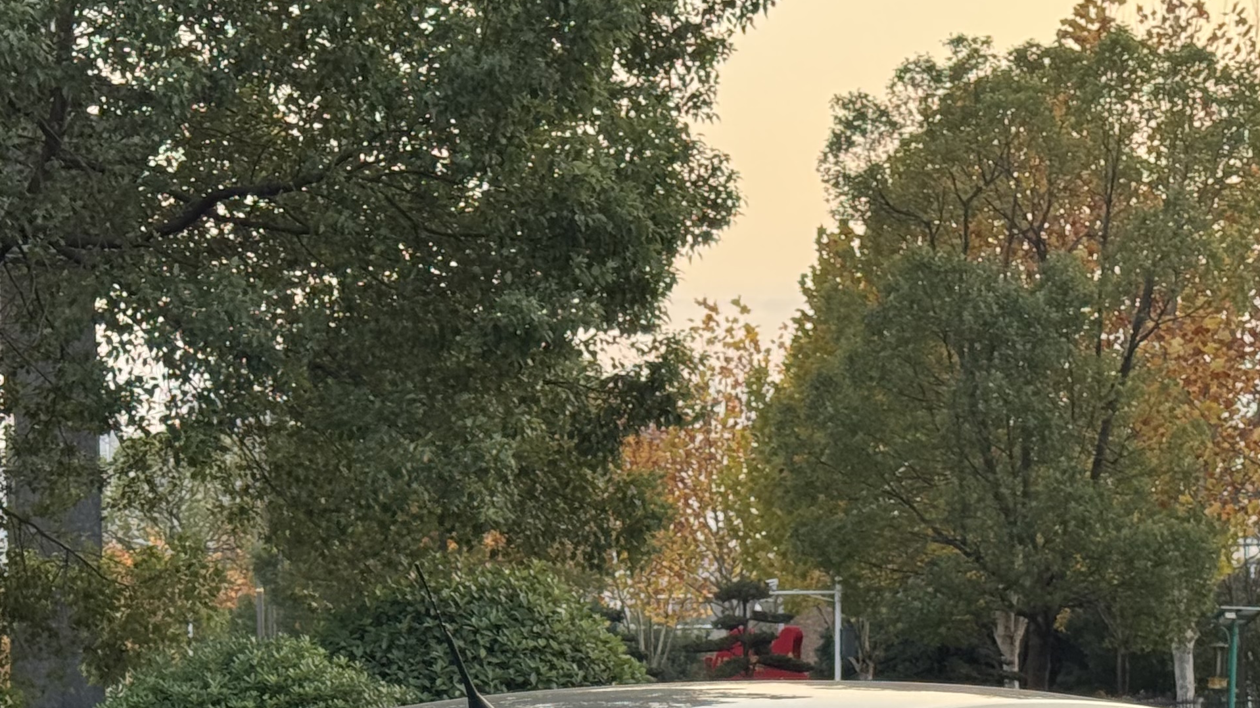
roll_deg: +1.2
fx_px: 3675
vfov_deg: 10.8
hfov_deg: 19.5
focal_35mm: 110
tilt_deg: -1.4
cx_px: 670
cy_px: 870
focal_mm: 6.76
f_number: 1.78
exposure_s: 1/171
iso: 64
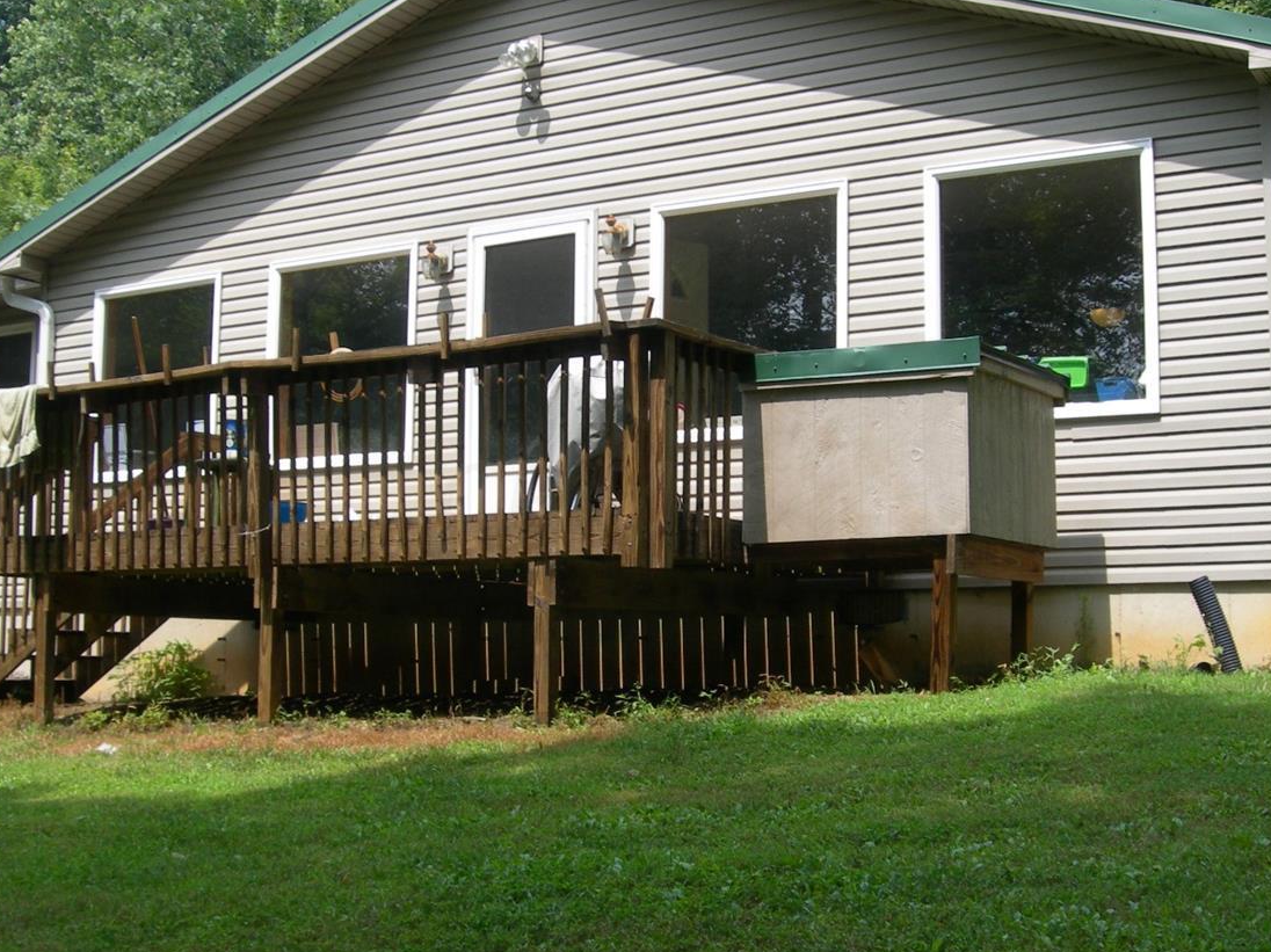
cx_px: 612
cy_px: 496
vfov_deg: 28.0
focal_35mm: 52
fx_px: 1908
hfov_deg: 36.8
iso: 50
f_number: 4.8
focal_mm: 7.8
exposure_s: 1/177
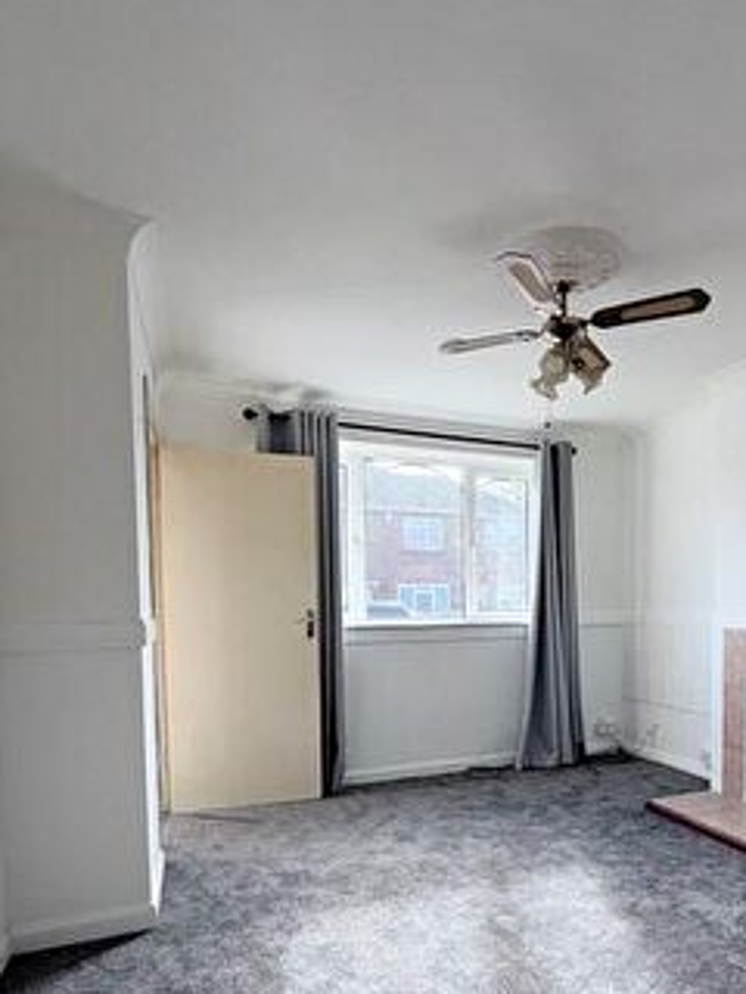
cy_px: 645
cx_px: 513
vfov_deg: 72.2
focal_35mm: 23
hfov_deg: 57.2
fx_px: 661
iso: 64
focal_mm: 2.22
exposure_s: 1/121
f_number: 2.2
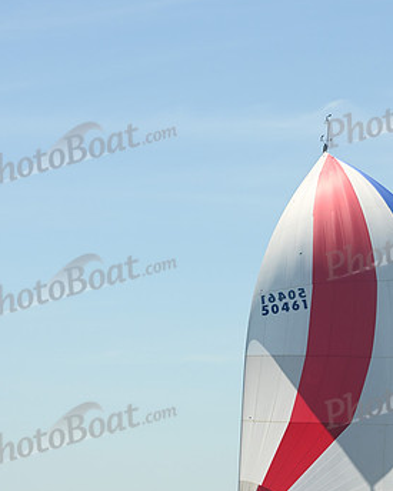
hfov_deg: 10.0
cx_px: 251
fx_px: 2255
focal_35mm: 155
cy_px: 338
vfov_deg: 12.4
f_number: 9
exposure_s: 1/1000
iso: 320
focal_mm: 98
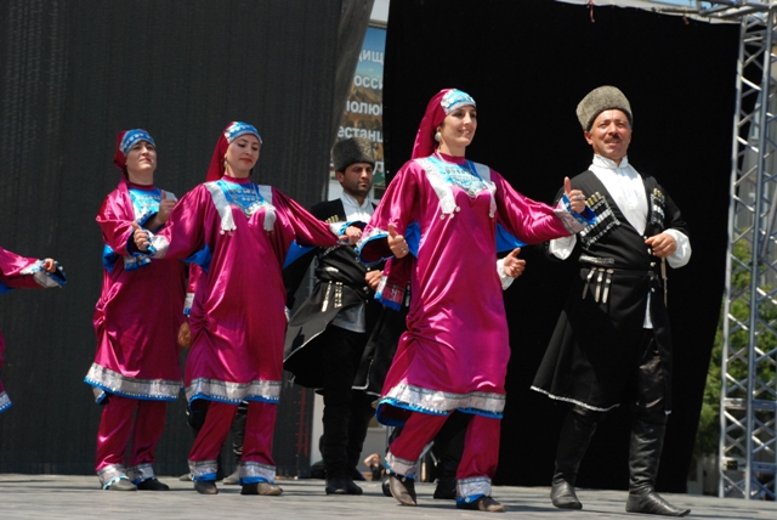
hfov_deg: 19.4
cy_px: 260
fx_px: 2268
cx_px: 388
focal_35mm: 105
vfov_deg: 13.1
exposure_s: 1/1000
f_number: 8
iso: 640
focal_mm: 70
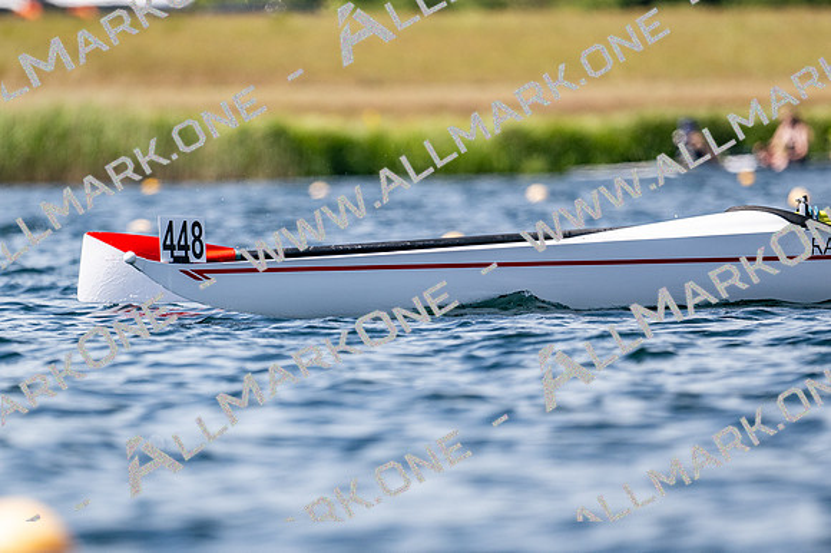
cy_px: 276
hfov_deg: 3.4
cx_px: 416
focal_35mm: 600
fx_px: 13842
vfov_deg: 2.3
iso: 200
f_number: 4.5
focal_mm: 400
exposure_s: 1/2500
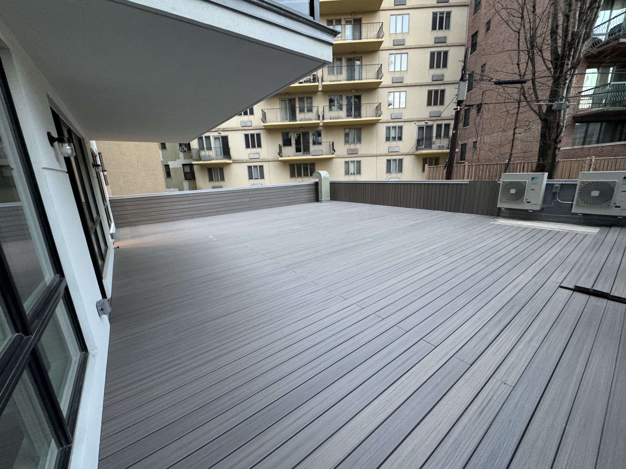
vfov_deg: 85.7
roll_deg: +2.4
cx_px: 313
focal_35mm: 14
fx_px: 253
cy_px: 234
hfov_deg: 102.1
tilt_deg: -14.4
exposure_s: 1/60
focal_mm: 2.22
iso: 500
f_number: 2.2
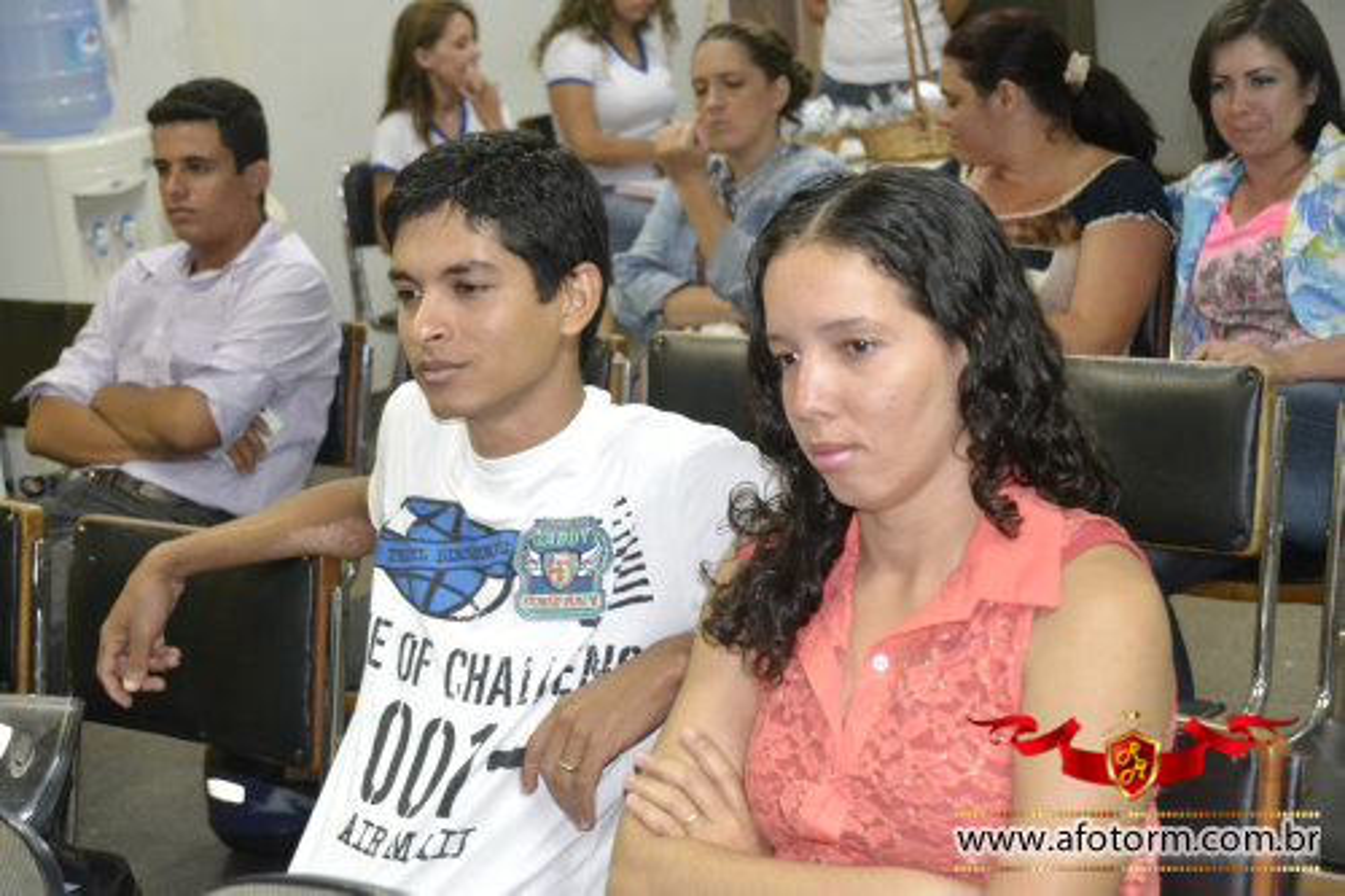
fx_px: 2689
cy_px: 448
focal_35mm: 72
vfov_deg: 18.9
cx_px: 672
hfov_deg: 28.1
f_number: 4.8
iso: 2500
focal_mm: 48
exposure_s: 1/60
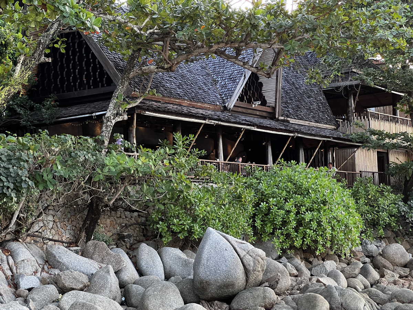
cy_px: 155
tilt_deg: +5.9
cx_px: 206
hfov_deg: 25.3
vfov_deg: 19.1
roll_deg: +2.5
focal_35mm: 77
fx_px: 919
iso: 250
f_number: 2.8
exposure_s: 1/122
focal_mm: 9
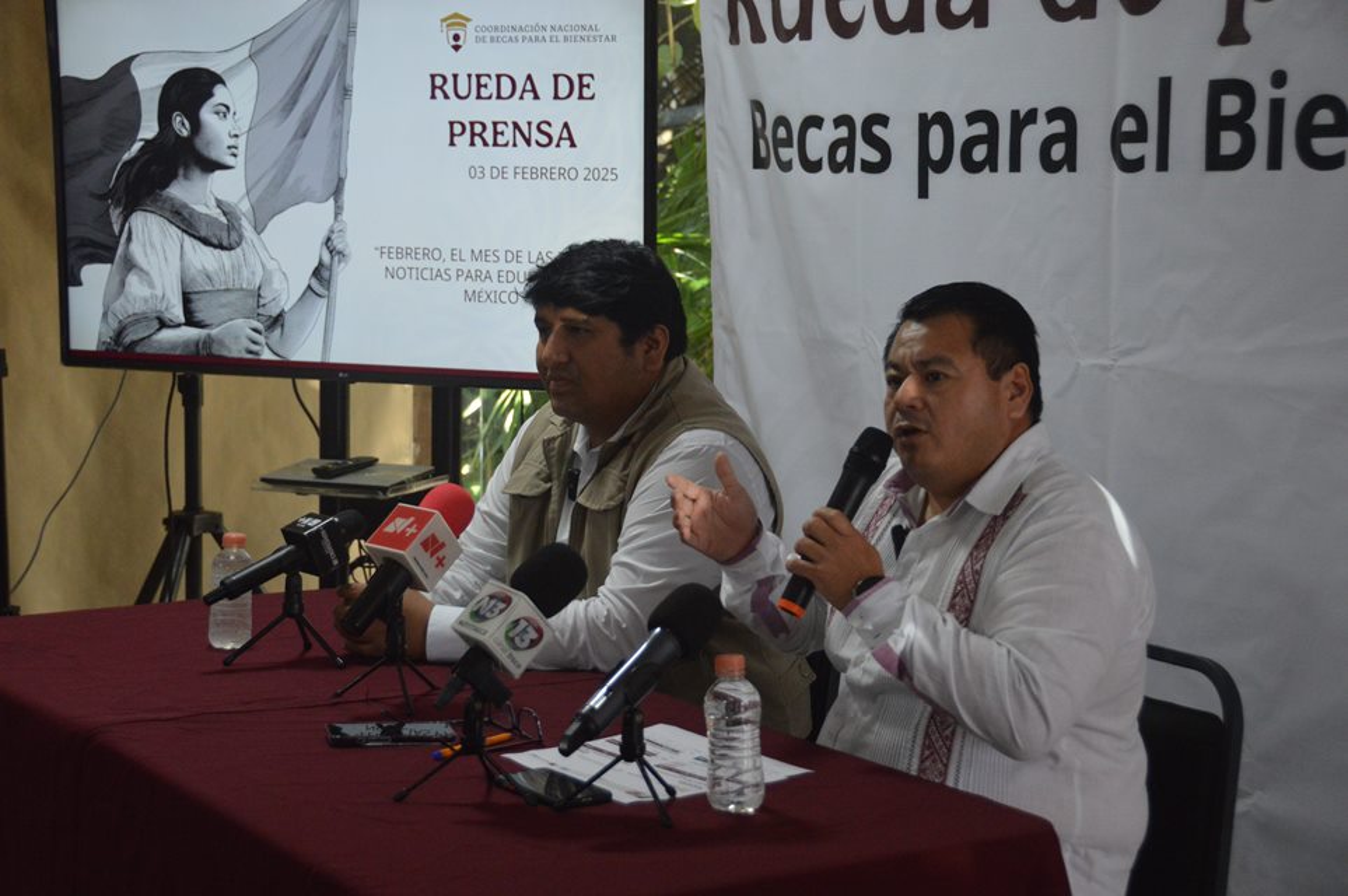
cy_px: 448
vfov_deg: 20.6
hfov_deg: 30.5
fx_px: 2469
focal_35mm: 66
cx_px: 674
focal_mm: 44
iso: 1600
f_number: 5
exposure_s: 1/160
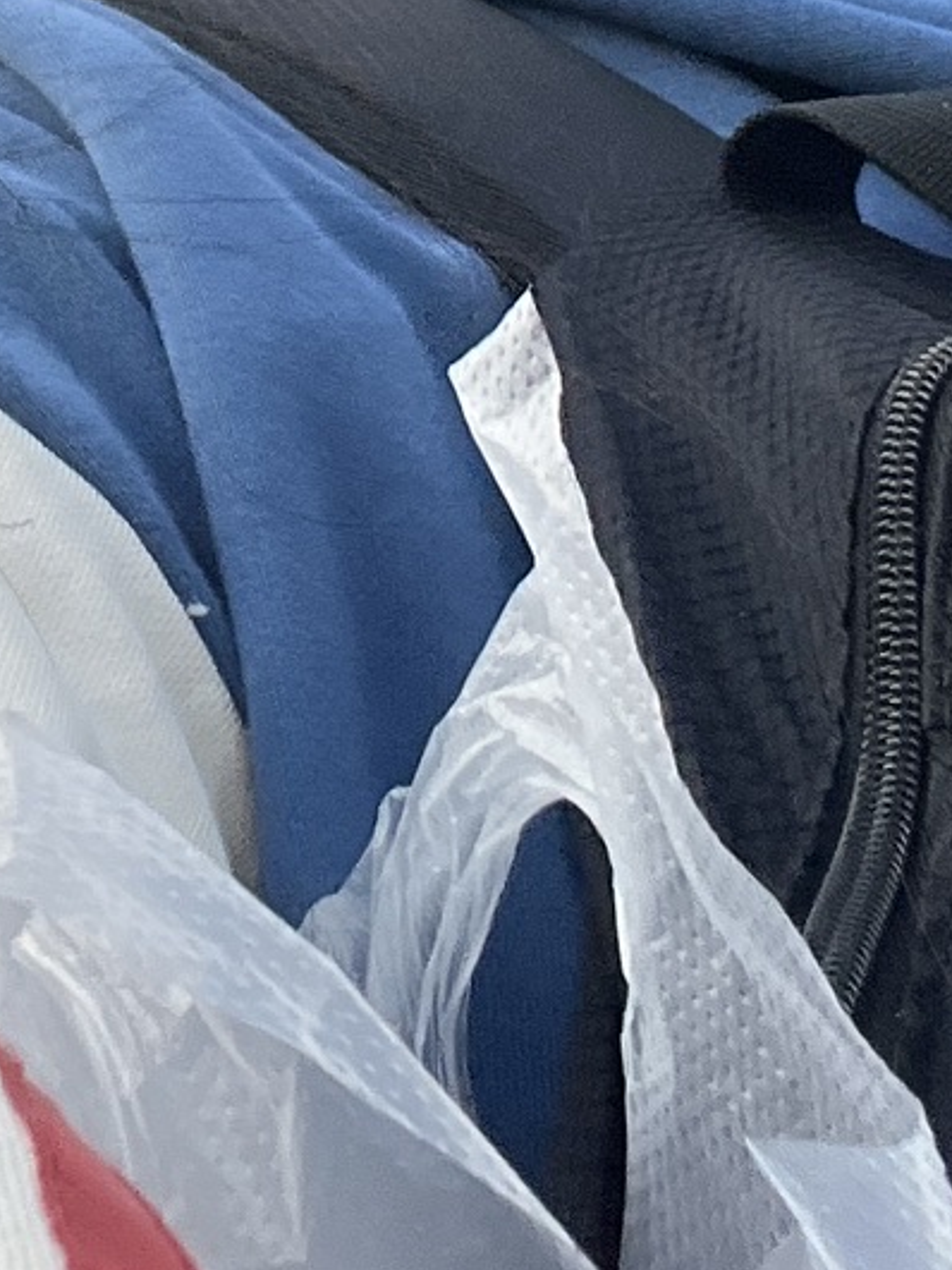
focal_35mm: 113
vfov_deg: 16.0
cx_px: -93
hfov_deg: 12.9
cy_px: -615
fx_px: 4145
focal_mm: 2.71
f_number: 2.2
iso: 32
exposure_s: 1/261
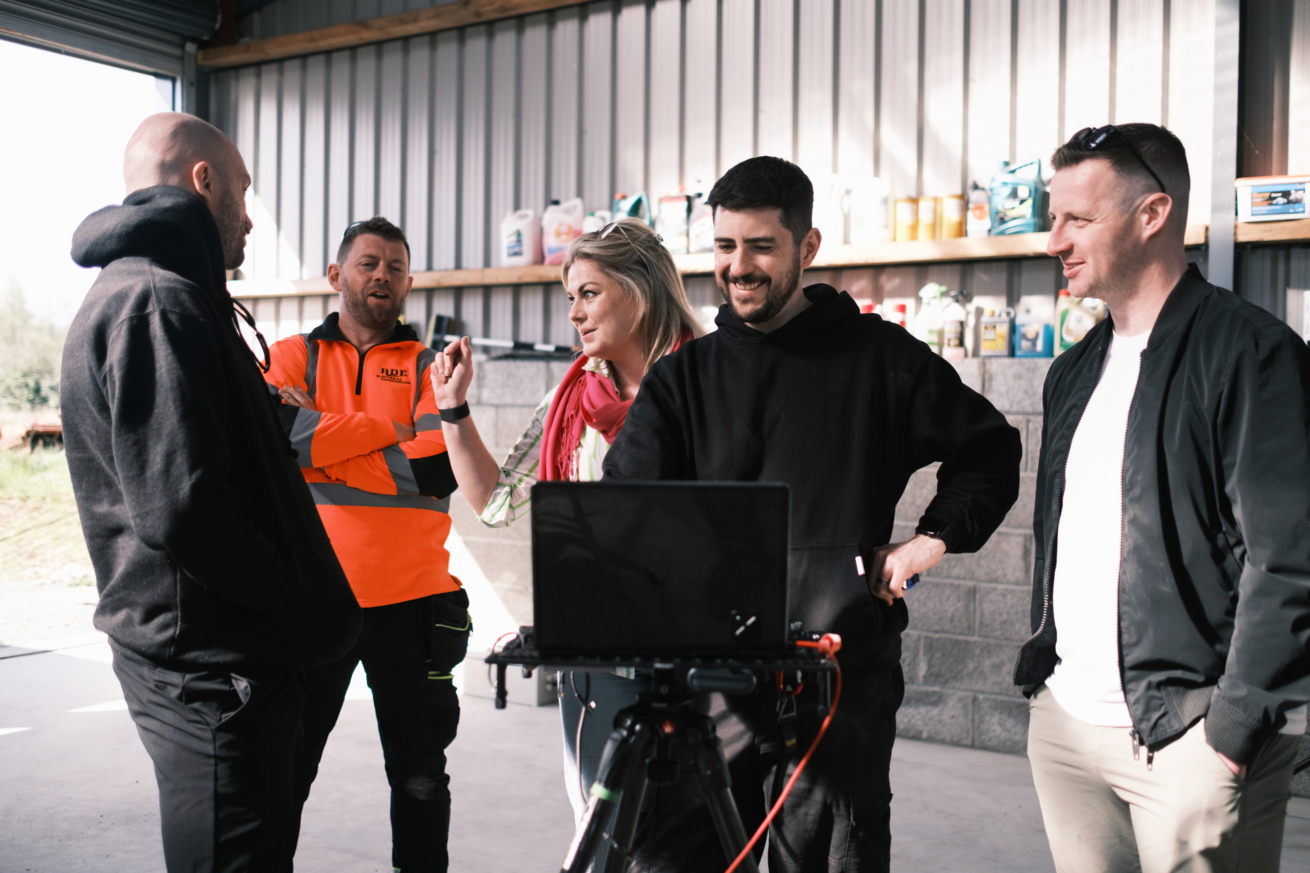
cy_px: 436
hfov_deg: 54.4
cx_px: 655
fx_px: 1274
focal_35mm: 35
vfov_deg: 37.9
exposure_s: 1/2000
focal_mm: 23
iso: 400
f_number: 1.4
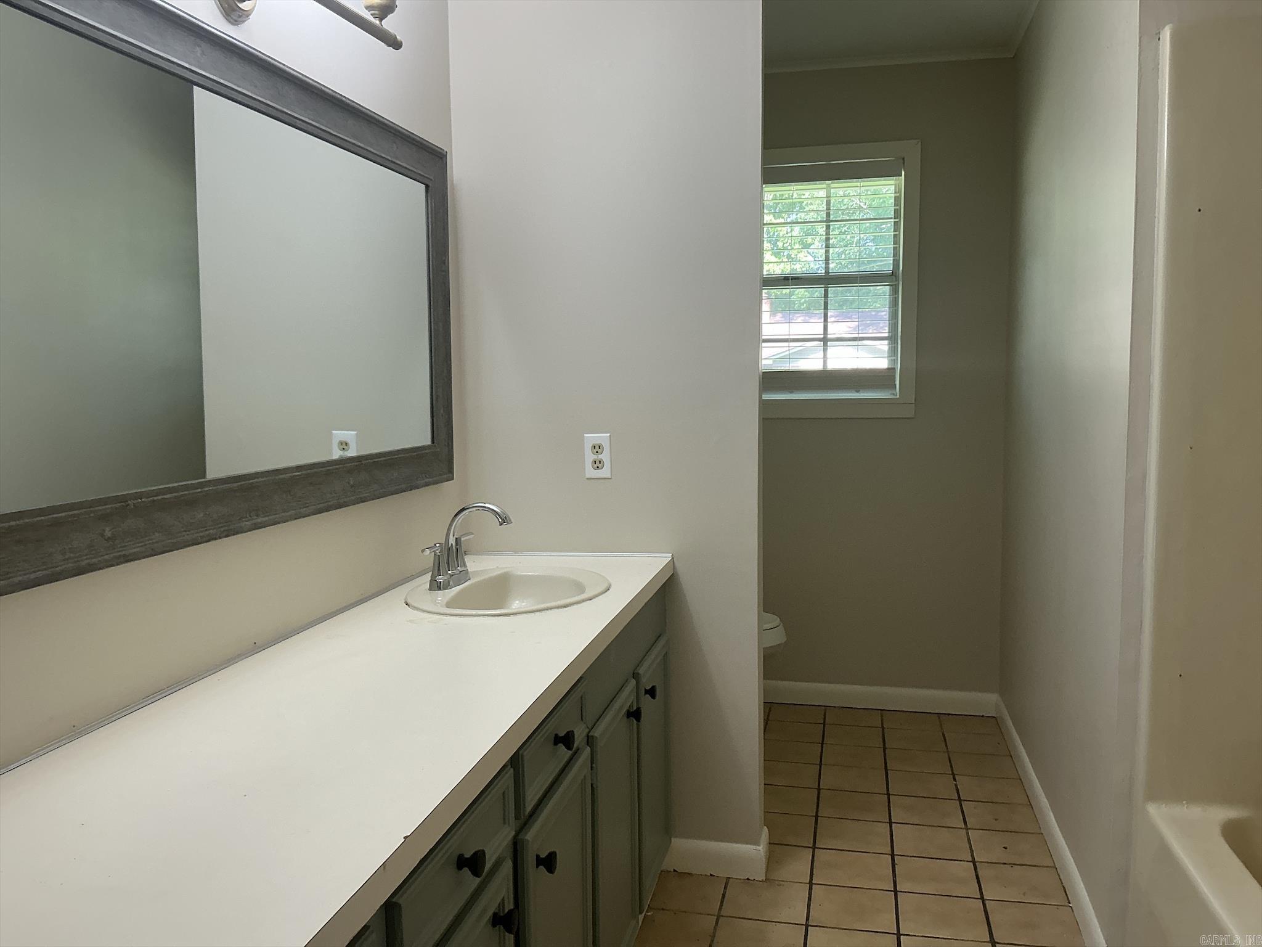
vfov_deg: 49.7
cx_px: 631
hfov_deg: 63.4
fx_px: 1021
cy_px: 474
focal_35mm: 28
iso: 50
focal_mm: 3
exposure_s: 1/60
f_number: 1.8
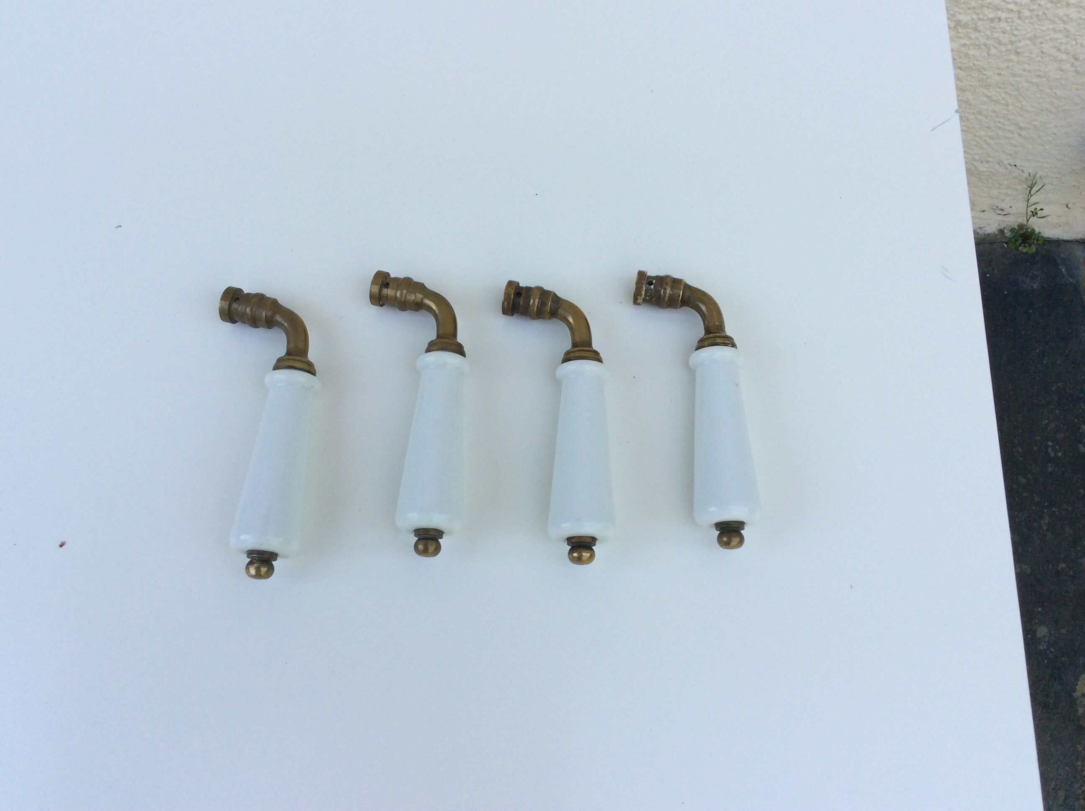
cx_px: 542
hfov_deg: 56.9
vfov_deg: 44.1
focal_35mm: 32
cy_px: 406
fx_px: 1002
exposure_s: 1/241
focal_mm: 3.3
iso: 32
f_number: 2.4
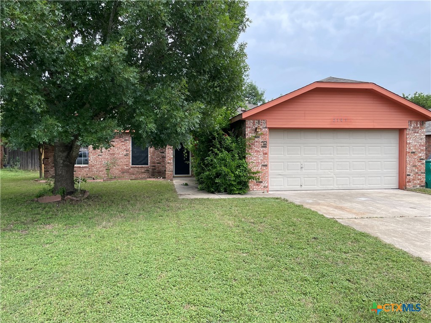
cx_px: 216
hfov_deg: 67.3
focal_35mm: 26
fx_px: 324
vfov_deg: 53.1
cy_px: 162
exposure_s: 1/1795
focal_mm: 4.2
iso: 32
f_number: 1.6
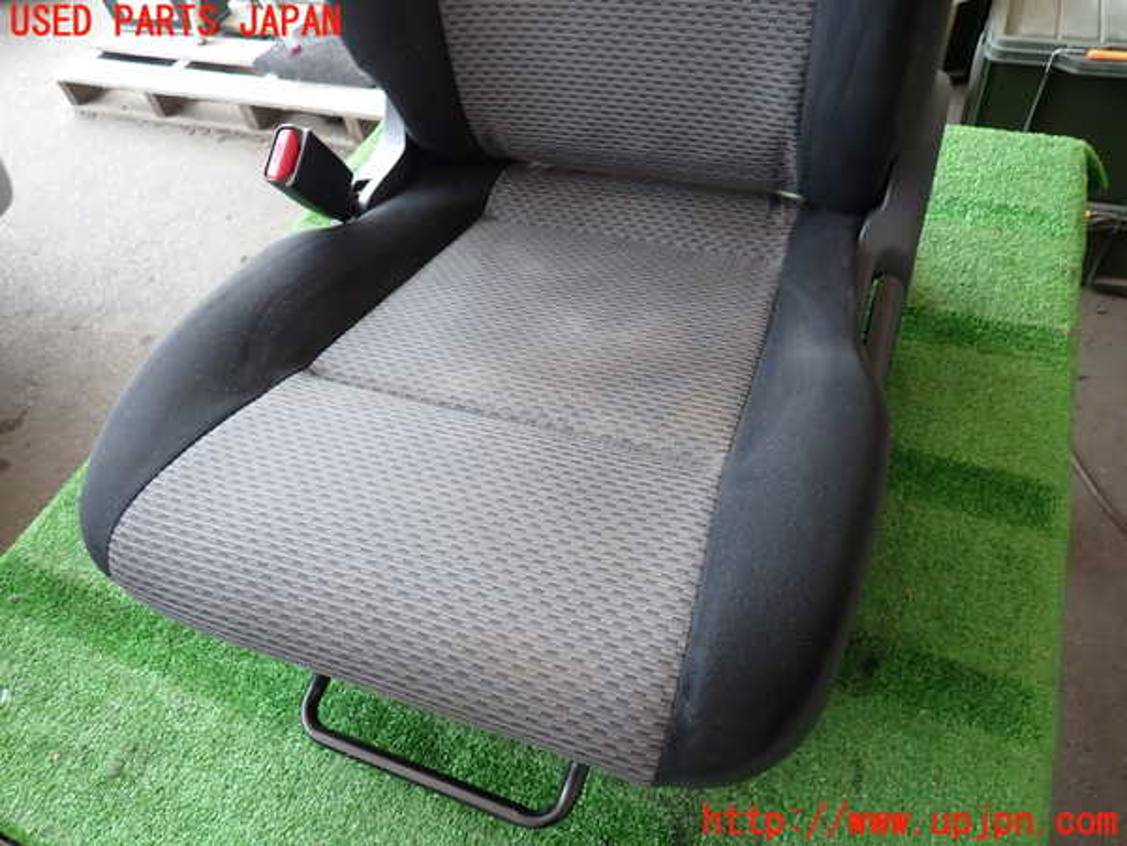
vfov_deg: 54.9
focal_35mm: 25
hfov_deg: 69.4
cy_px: 423
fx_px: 814
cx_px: 564
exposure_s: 1/60
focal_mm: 4.5
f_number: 2
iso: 160
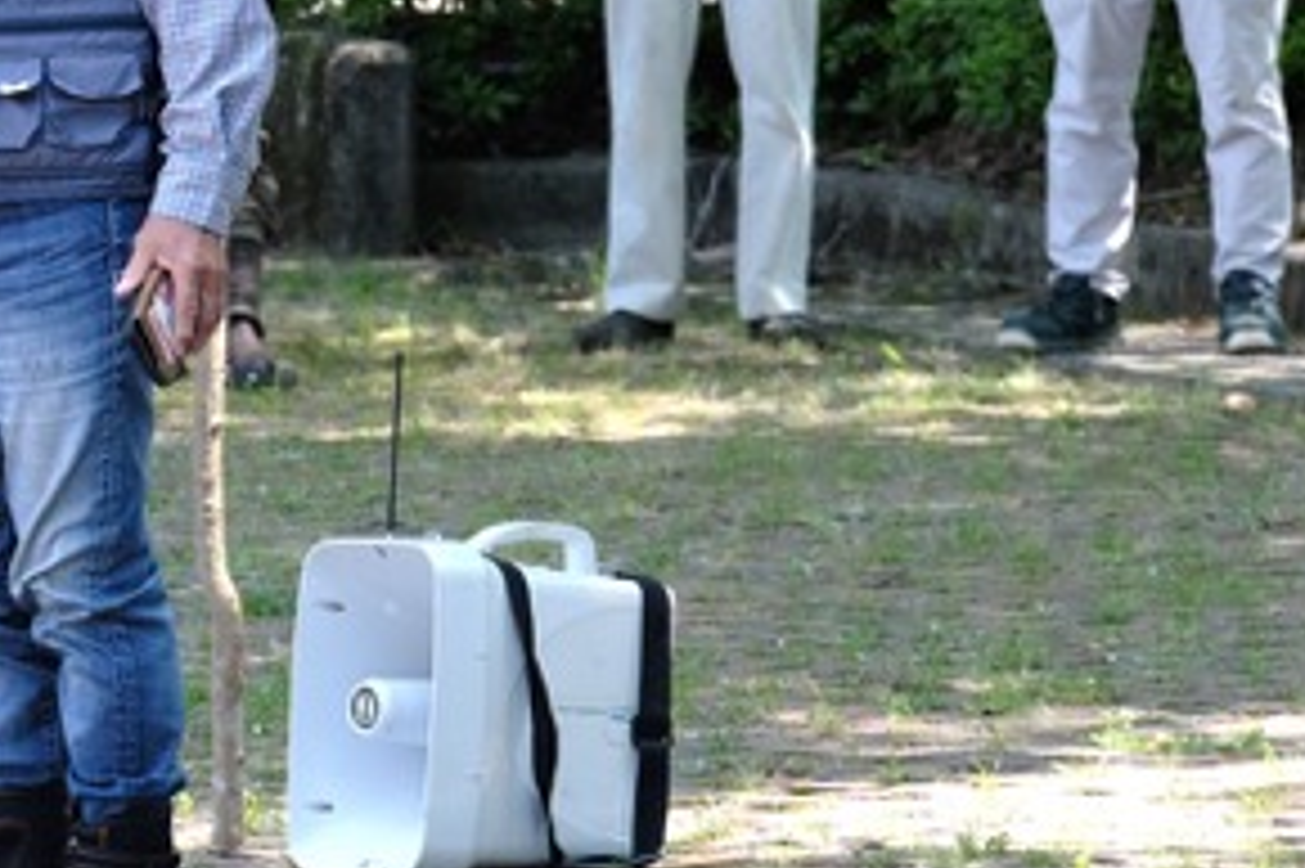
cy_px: 166
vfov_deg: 4.6
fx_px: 10723
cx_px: -22
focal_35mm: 296
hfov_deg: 6.9
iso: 800
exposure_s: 1/280
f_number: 6.4
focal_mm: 95.4
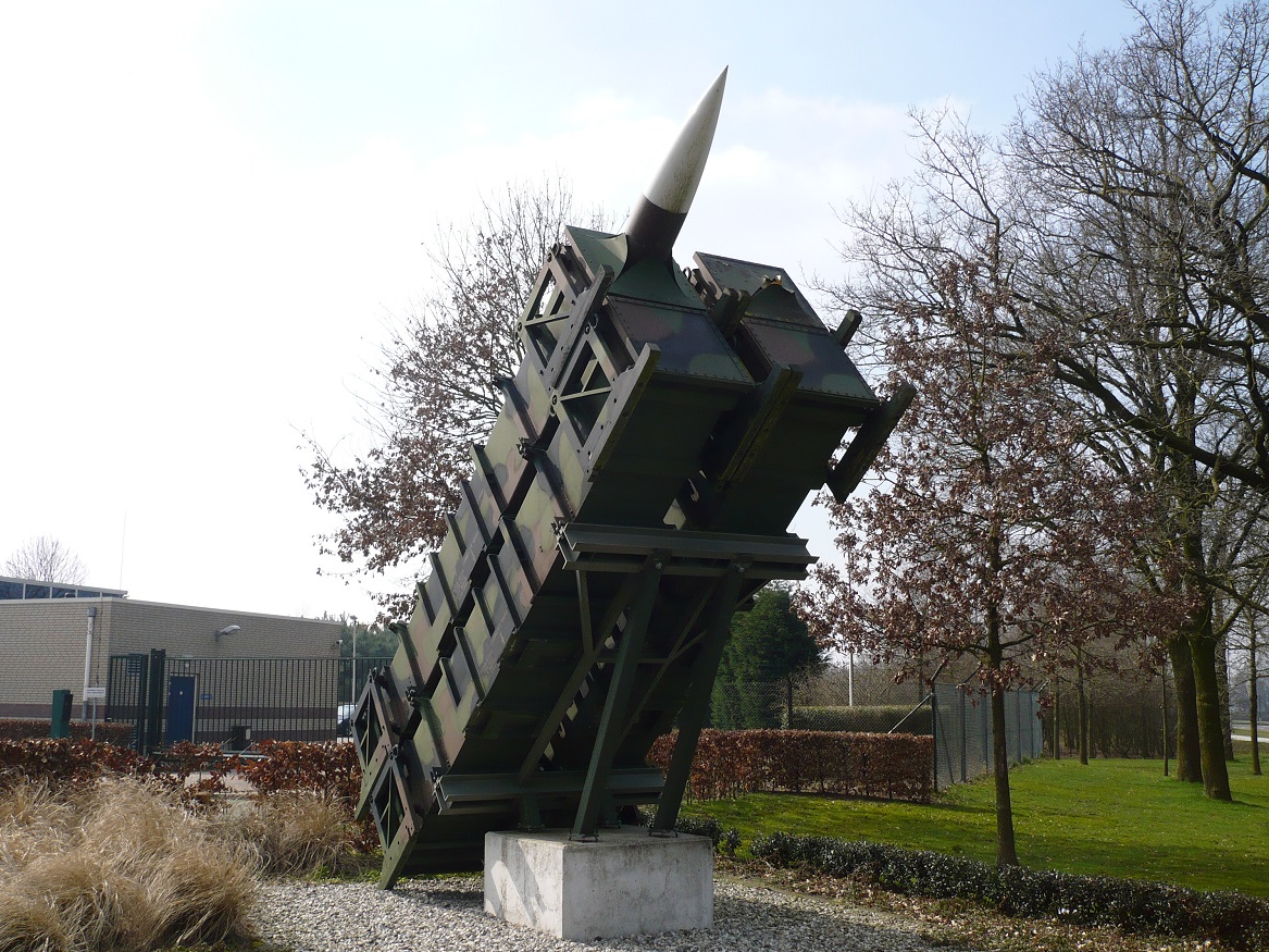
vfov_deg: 39.6
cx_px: 638
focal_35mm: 36
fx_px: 1320
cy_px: 481
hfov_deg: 51.4
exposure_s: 1/200
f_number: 8
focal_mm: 5.8
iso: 100
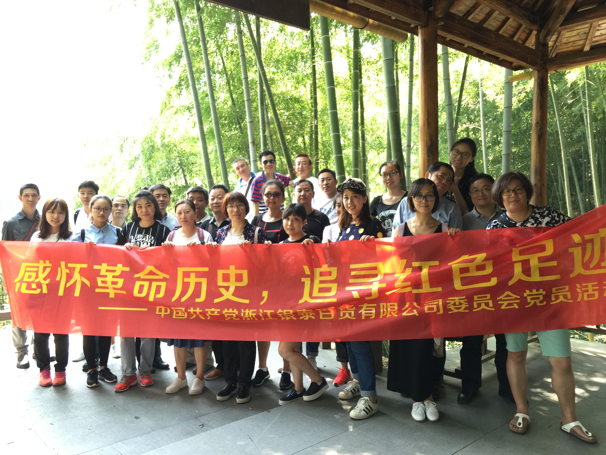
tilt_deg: -3.3
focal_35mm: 29
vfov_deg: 48.2
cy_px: 228
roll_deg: -1.3
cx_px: 303
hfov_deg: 61.7
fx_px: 508
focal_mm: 4.15
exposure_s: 1/40
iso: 32
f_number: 2.2
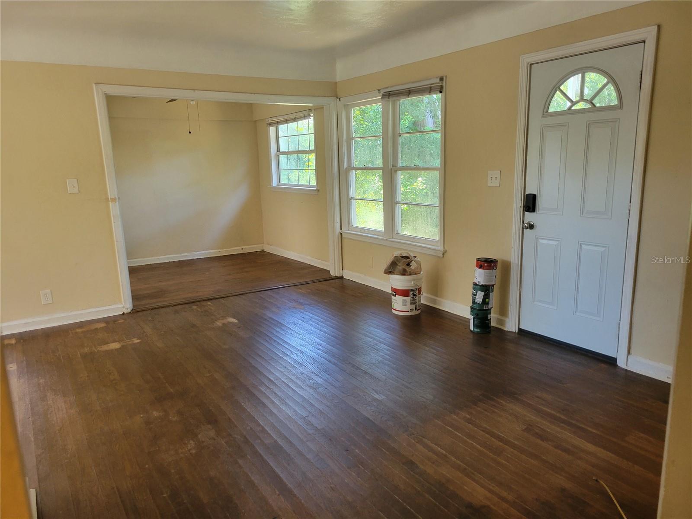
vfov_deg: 53.1
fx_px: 520
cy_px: 260
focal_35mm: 26
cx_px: 346
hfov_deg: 67.3
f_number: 1.8
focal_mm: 5.4
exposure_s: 1/60
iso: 160
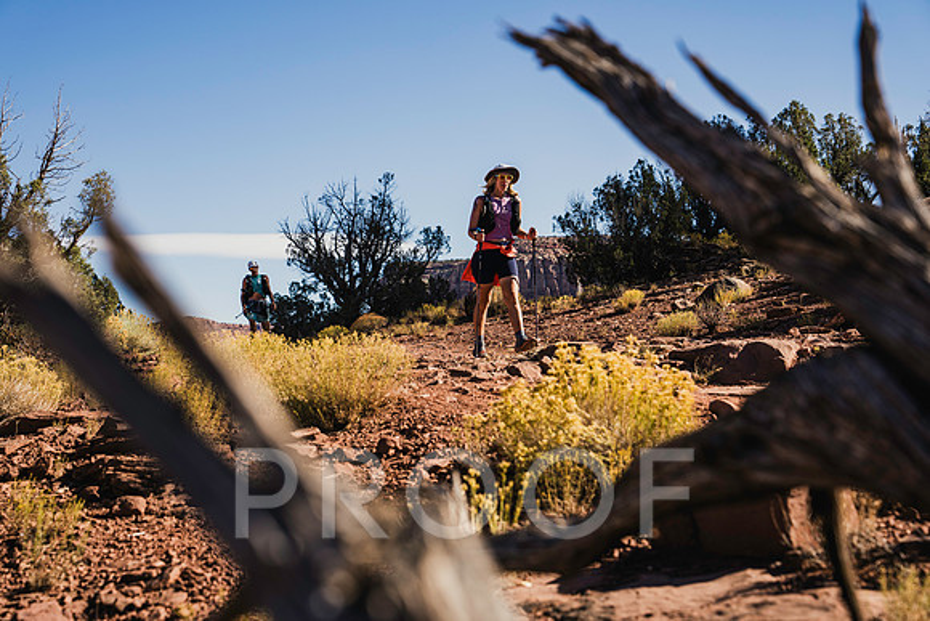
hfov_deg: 33.4
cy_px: 310
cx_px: 465
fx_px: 1550
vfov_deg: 22.6
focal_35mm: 60
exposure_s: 1/500
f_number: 5.6
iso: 100
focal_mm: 60
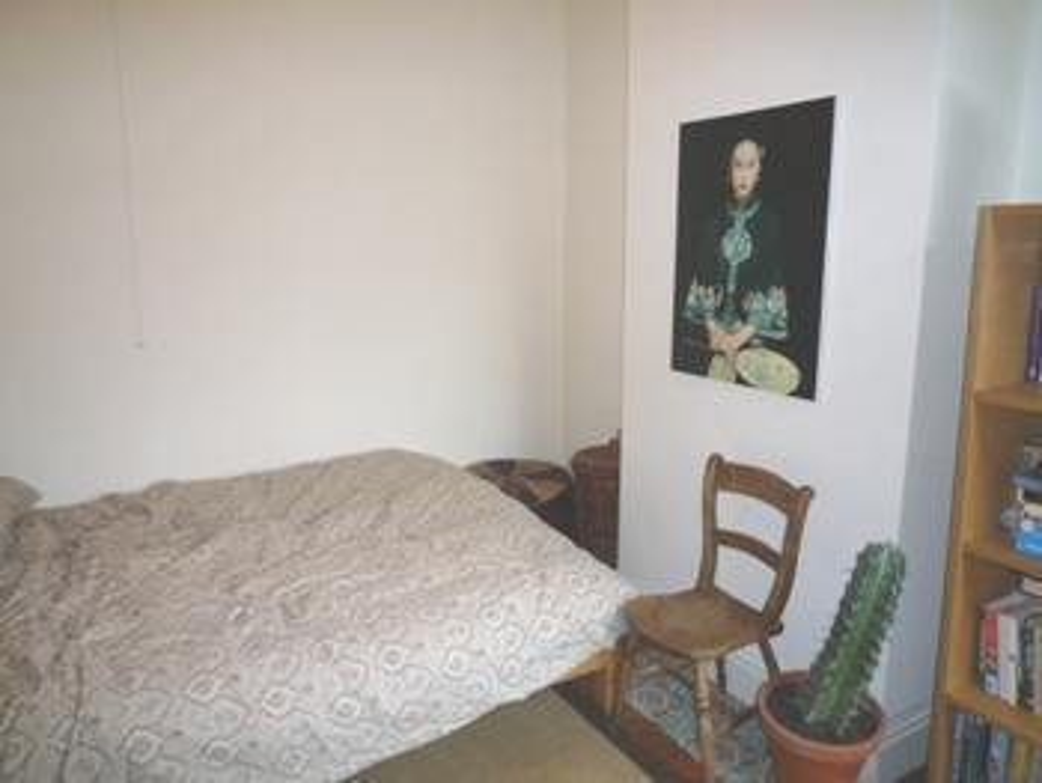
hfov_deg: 69.4
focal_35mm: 25
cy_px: 392
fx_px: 753
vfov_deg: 54.9
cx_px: 521
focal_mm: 4.4
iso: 100
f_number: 2.8
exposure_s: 1/30
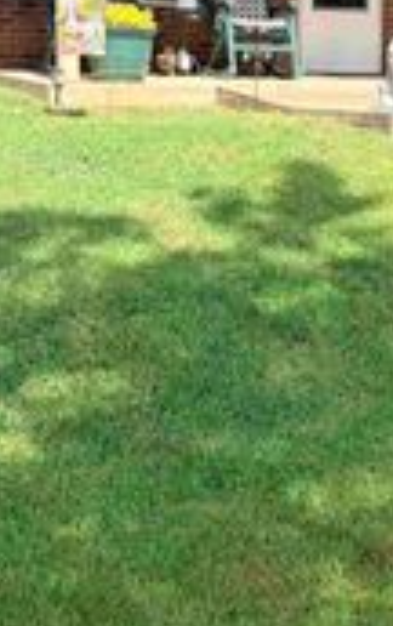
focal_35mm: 80
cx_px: 317
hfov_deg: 16.2
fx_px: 1366
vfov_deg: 25.7
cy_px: 217
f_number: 1.6
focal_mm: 5.96
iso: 50
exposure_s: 1/1287
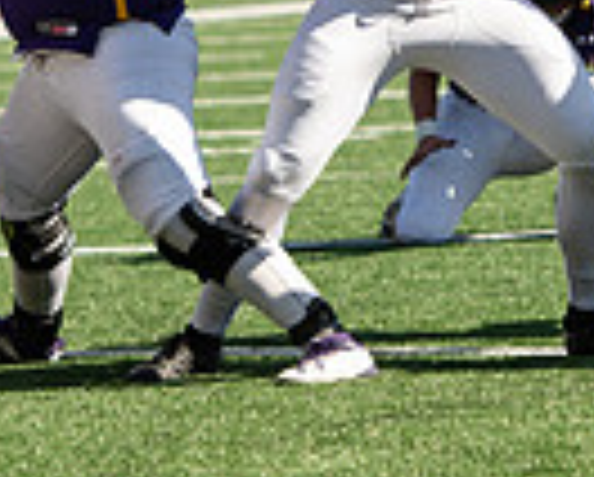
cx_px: 486
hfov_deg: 3.9
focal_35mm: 495
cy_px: -169
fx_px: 8715
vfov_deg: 3.1
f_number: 3.5
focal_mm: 120
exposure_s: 1/1600
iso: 200
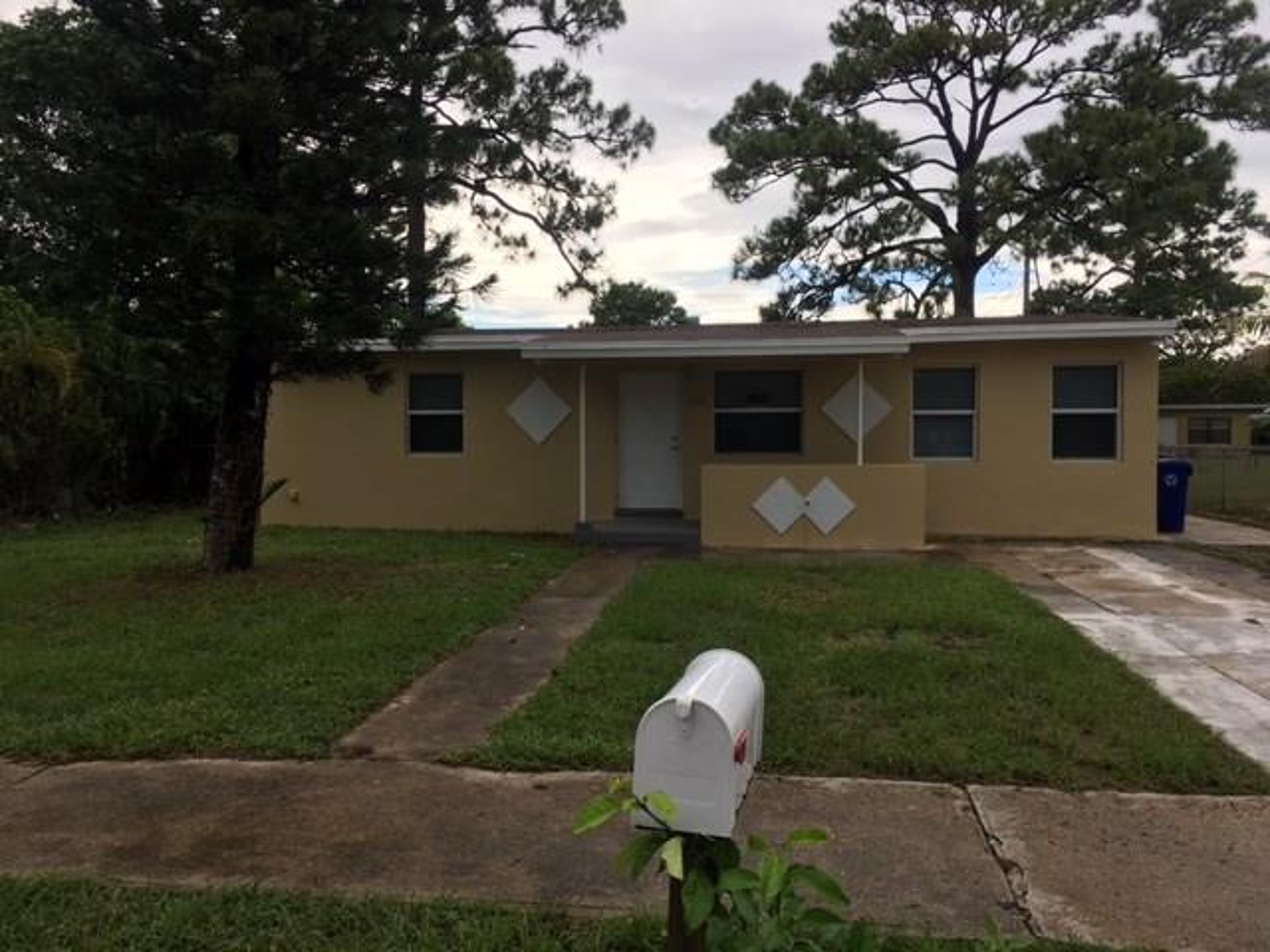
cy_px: 476
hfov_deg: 61.7
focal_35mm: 29
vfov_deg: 48.2
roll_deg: -1.2
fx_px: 1064
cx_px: 635
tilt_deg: +0.4
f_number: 2.2
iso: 25
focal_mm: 4.15
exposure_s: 1/425
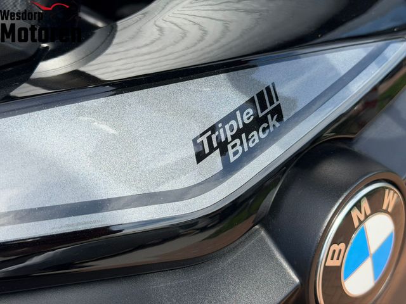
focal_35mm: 48
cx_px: 203
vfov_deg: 30.3
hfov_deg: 39.7
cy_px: 152
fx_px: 563
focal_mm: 6.76
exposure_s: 1/1575
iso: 64
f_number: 1.78
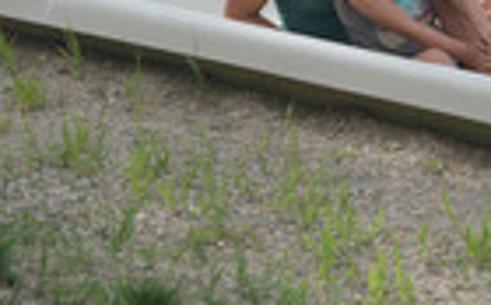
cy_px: 131
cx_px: 691
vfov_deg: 2.3
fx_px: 7602
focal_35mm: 569
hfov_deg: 3.7
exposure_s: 1/1250
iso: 900
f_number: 6.3
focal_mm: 195
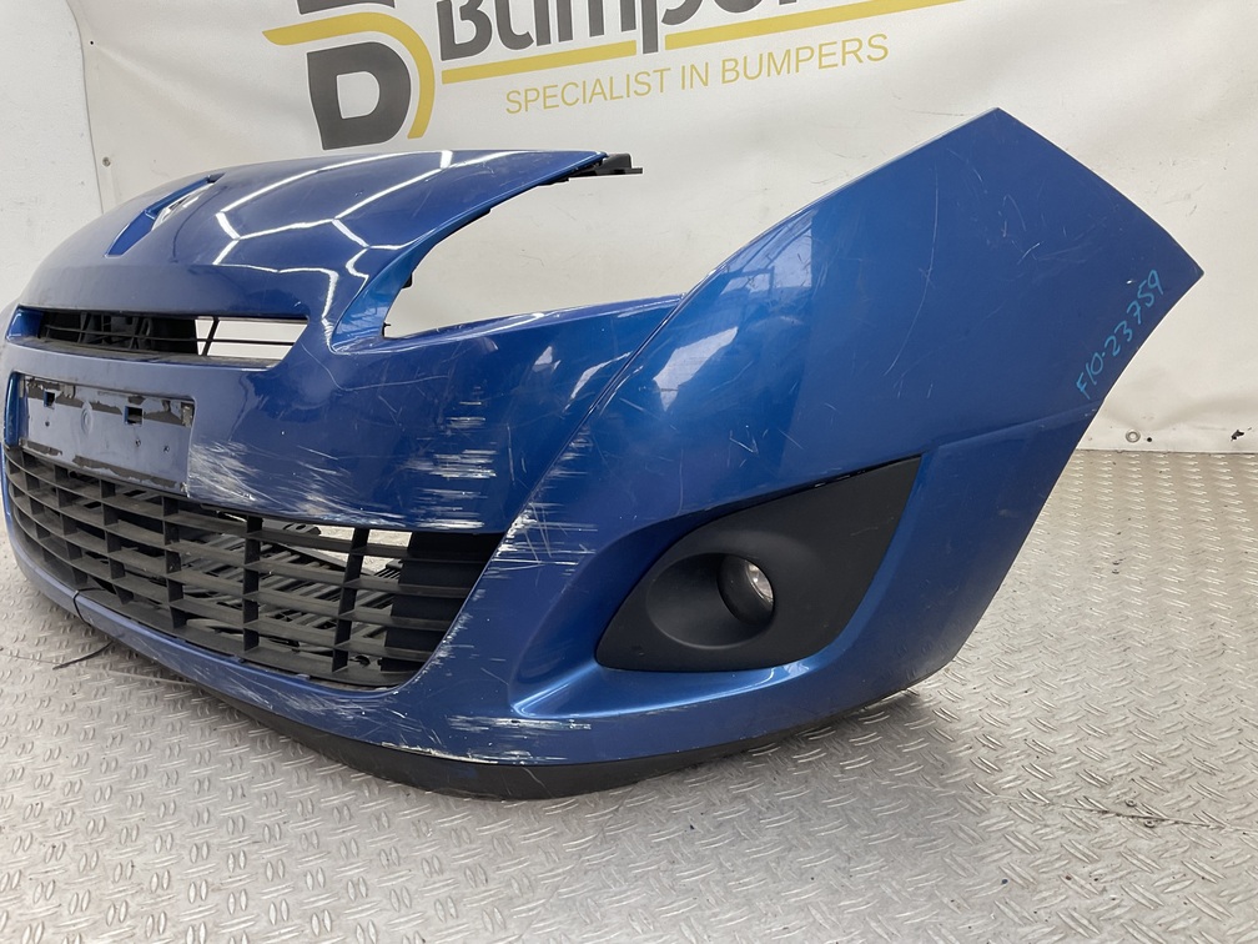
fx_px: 1054
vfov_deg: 48.2
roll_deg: +4.7
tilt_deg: -12.4
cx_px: 629
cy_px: 472
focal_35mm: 29
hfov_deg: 61.7
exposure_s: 1/100
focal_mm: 3
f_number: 1.8
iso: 40
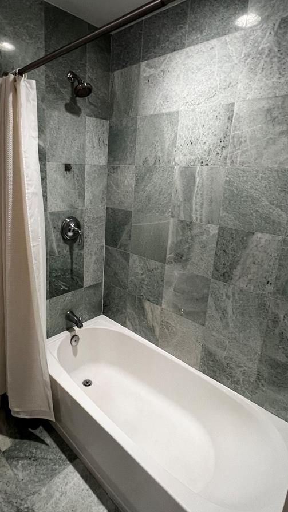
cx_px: 102
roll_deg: -1.9
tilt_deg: -14.5
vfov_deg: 89.5
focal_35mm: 19
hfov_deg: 57.3
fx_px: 258
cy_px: 240
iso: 160
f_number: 1.8
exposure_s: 1/60
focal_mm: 1.57
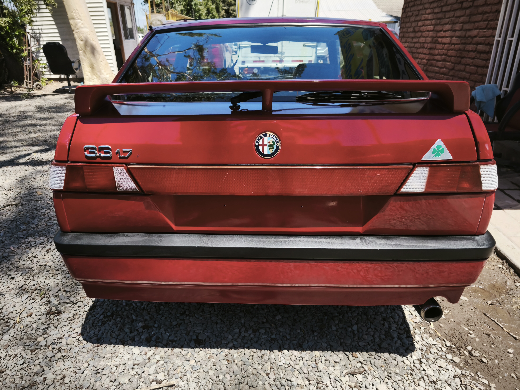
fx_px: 361
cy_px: 196
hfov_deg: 71.6
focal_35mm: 24
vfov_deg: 56.8
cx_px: 250
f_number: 1.7
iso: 80
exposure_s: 1/1224
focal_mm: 5.35
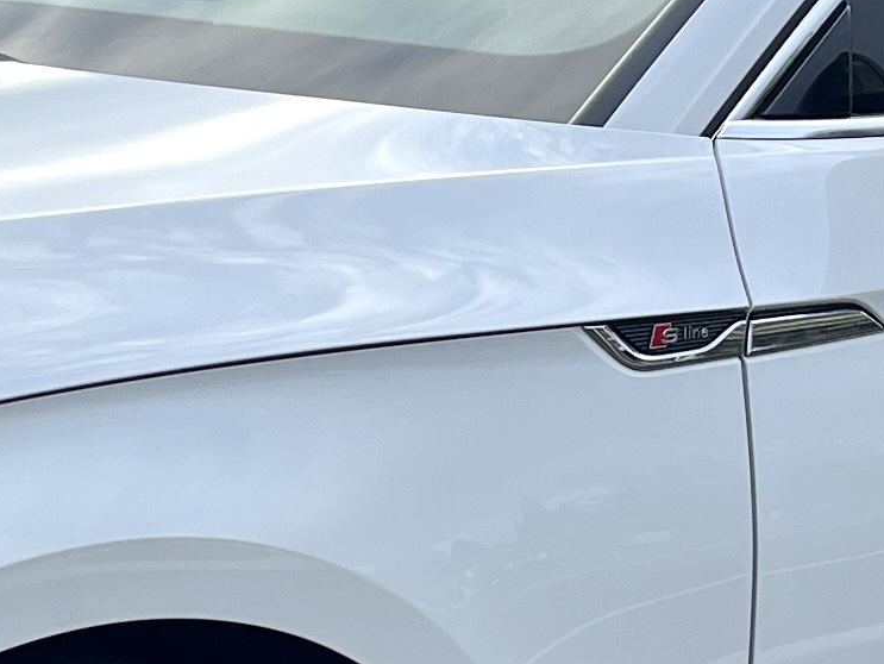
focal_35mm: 141
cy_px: 722
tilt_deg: -13.8
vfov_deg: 10.4
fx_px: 3603
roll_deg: +0.6
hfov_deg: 14.0
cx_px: 280
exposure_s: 1/1531
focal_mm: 5.7
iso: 50
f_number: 1.5
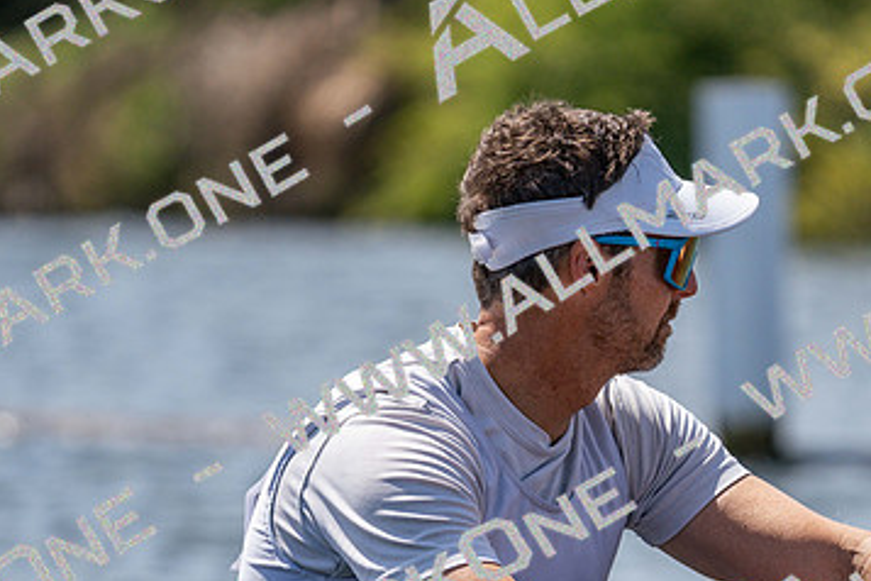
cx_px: 564
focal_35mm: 521
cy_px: 460
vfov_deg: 2.6
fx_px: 12604
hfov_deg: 4.0
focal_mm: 321
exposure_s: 1/2000
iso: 250
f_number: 6.3
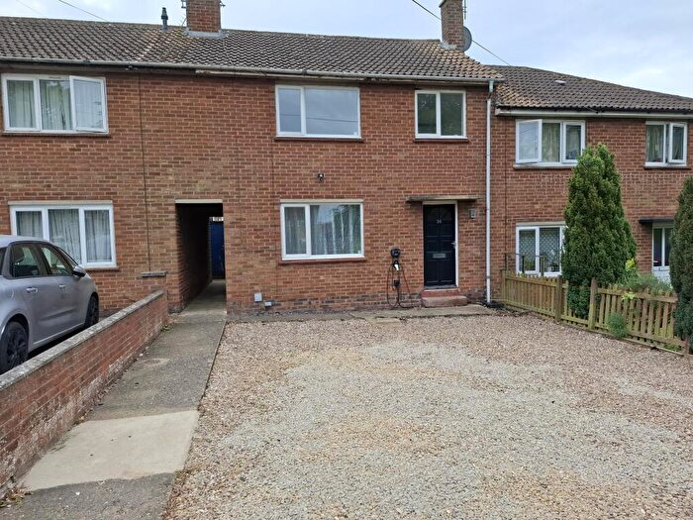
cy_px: 260
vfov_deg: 58.9
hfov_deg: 73.9
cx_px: 346
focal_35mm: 23
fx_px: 460
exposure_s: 1/1570
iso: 50
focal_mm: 5.54
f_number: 1.8
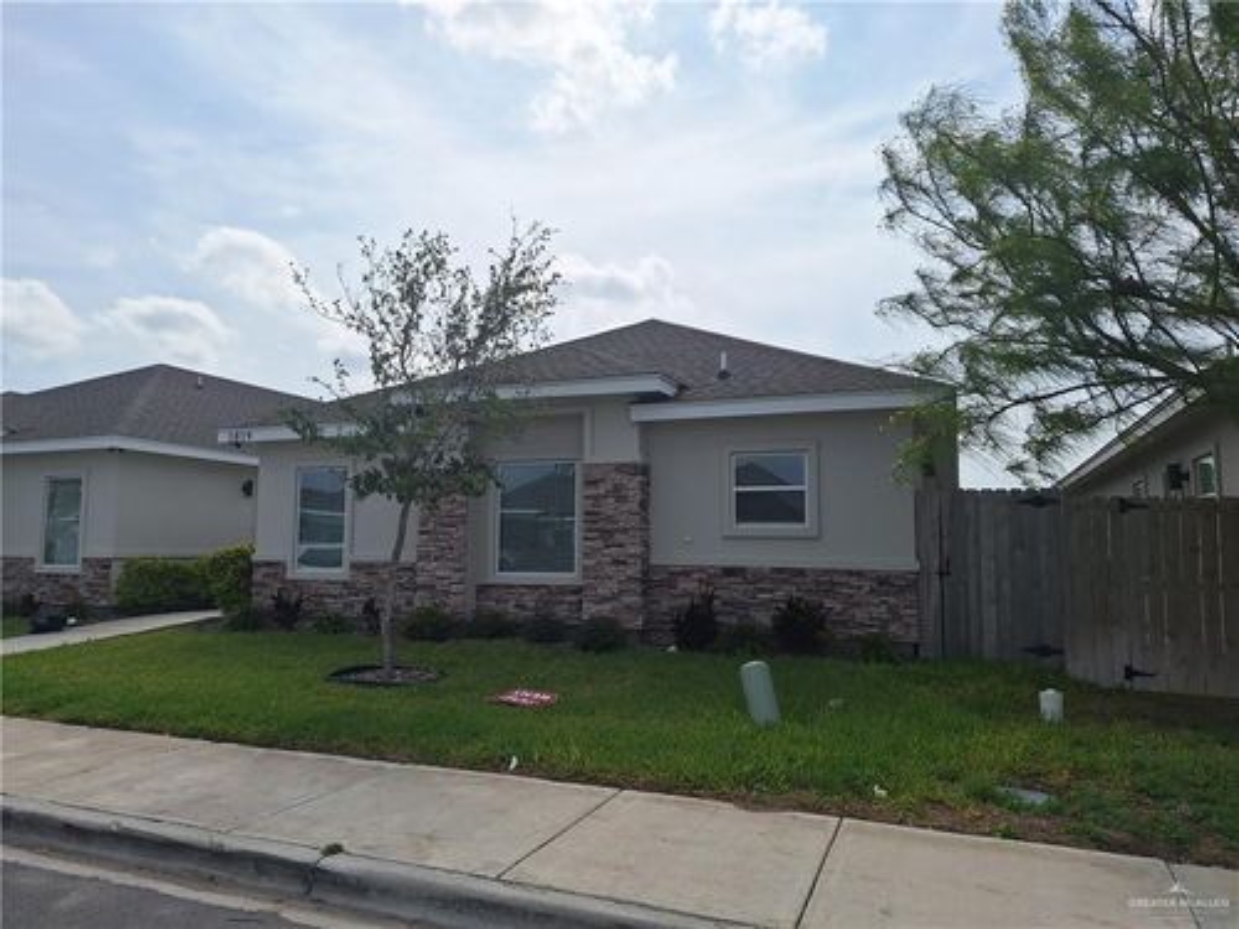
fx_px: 823
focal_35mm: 23
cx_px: 620
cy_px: 464
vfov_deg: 58.9
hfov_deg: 73.9
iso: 40
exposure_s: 1/9615
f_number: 1.8
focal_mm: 5.54
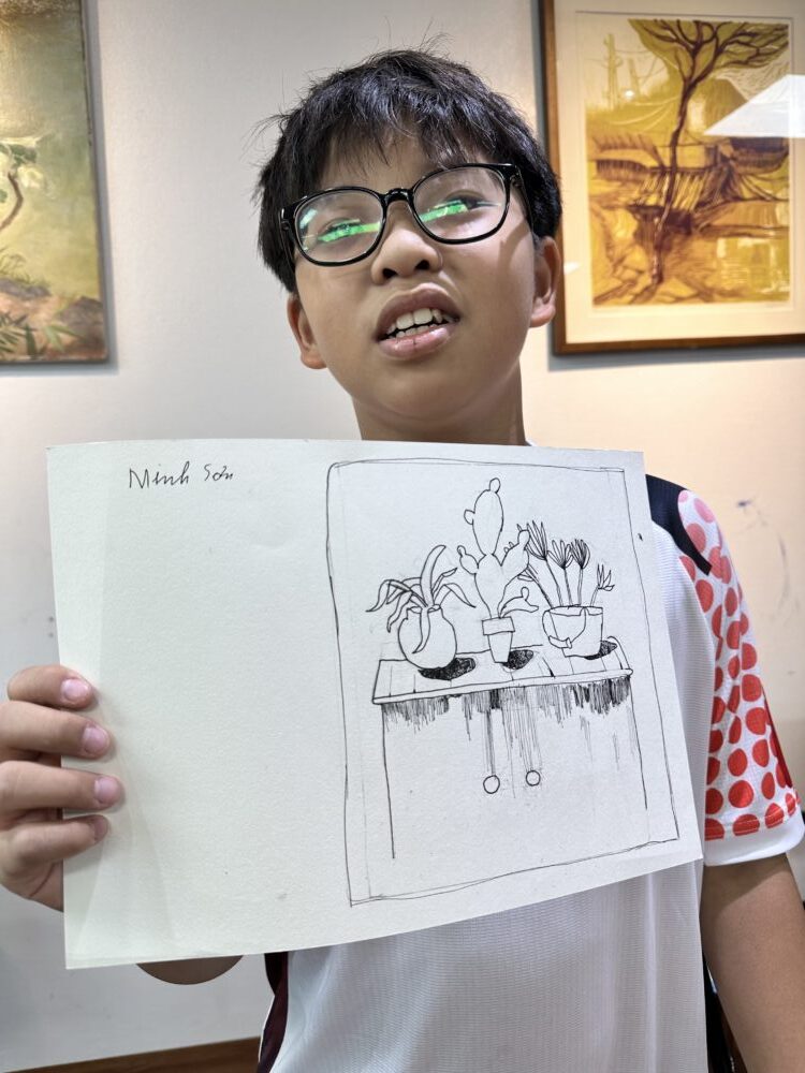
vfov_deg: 71.6
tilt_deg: -5.5
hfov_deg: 56.8
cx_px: 402
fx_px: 744
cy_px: 536
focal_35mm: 24
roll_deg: +1.3
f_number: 1.78
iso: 50
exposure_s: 1/108
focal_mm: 6.86
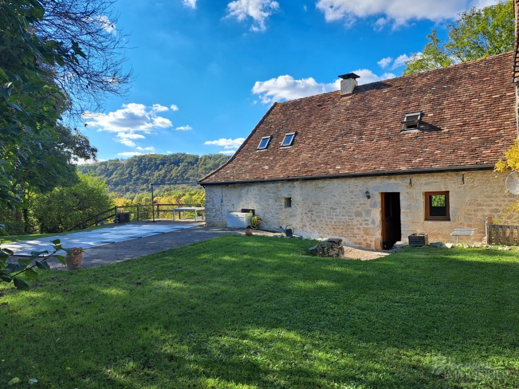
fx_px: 360
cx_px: 260
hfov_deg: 71.6
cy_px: 194
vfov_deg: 56.8
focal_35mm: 24
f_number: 1.8
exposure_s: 1/725
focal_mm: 5.23
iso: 50
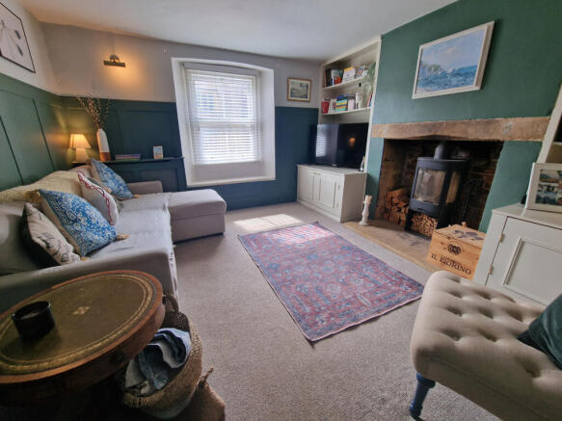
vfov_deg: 89.9
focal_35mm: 13
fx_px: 211
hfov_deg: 106.2
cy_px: 210
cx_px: 281
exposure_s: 1/50
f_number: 2.2
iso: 64
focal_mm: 2.2
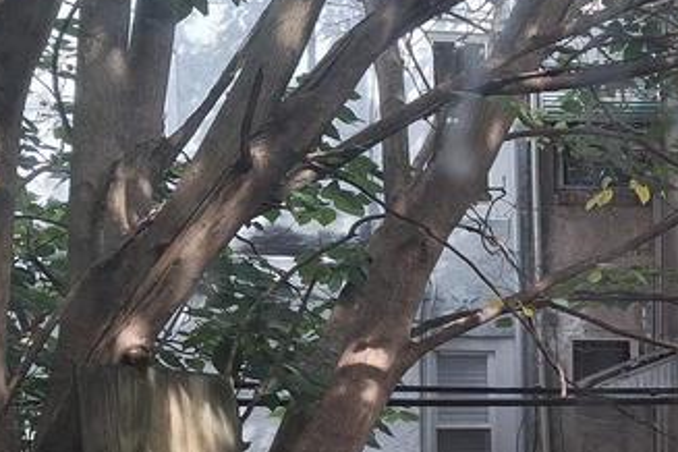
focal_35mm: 88
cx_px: 767
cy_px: 533
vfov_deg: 15.0
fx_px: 1657
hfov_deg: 21.8
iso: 32
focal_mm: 4
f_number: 1.8
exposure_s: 1/120
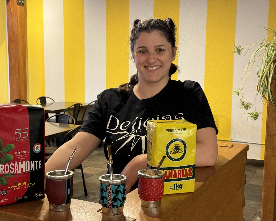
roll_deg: -0.7
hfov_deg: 36.7
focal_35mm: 51
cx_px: 135
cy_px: 112
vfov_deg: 29.7
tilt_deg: -7.5
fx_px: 417
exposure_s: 1/40
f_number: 1.78
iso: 500
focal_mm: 6.86
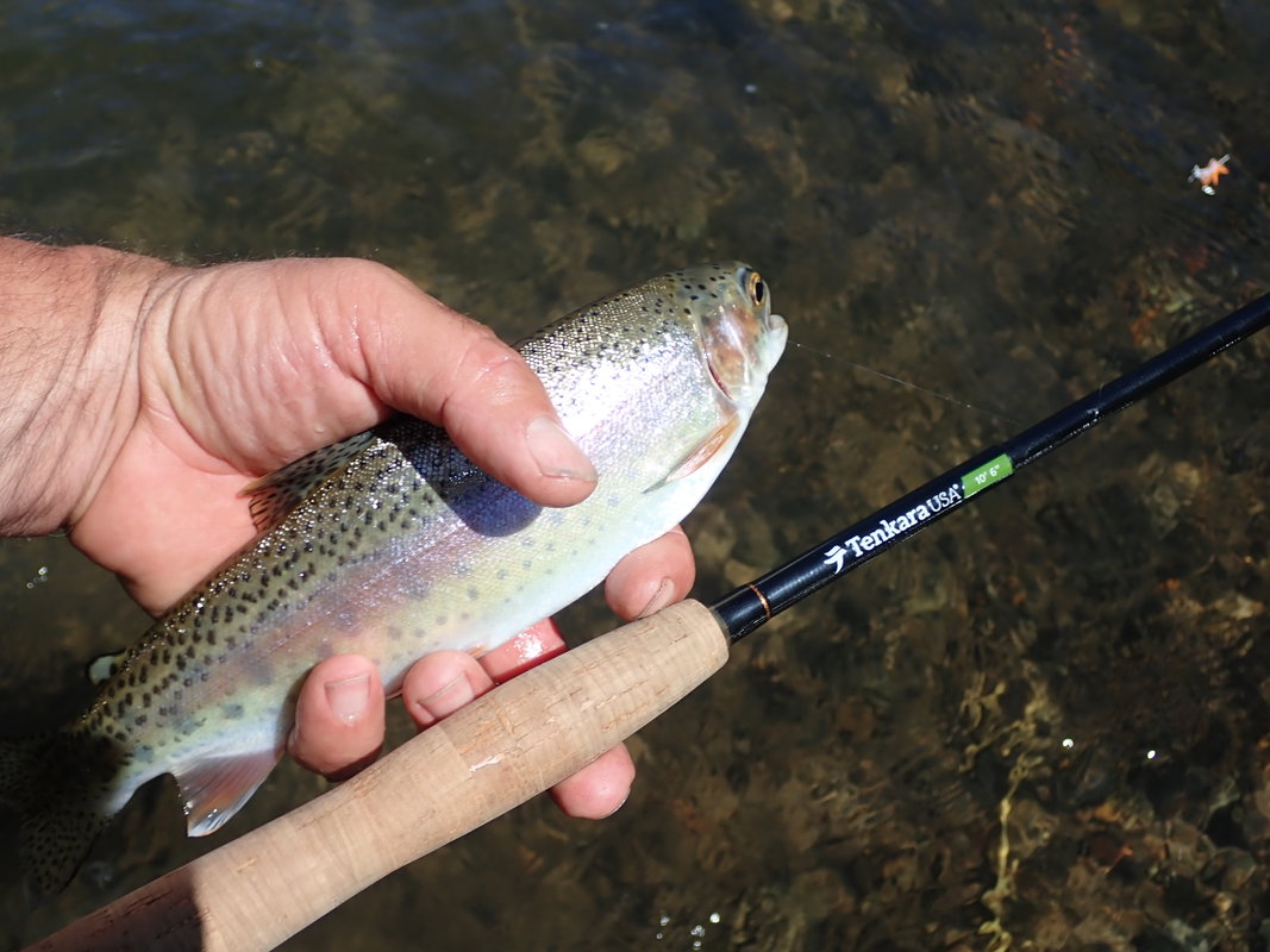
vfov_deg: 36.0
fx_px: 1467
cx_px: 635
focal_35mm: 40
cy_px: 476
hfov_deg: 46.8
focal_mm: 7.34
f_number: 8
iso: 100
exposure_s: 1/160
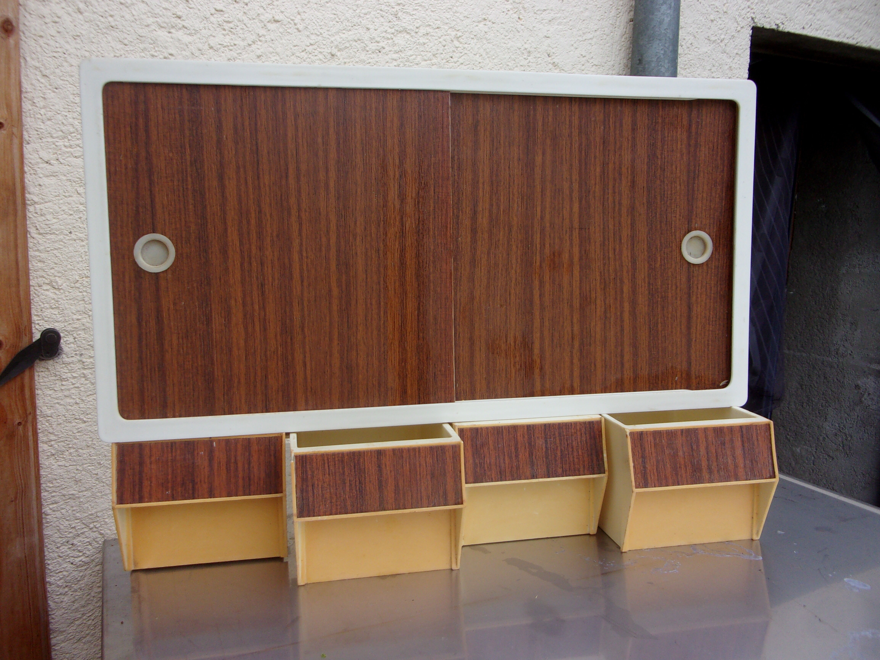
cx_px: 440
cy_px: 330
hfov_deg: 63.4
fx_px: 712
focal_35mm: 28
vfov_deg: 49.7
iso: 80
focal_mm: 5.1
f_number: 3.9
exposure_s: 1/240
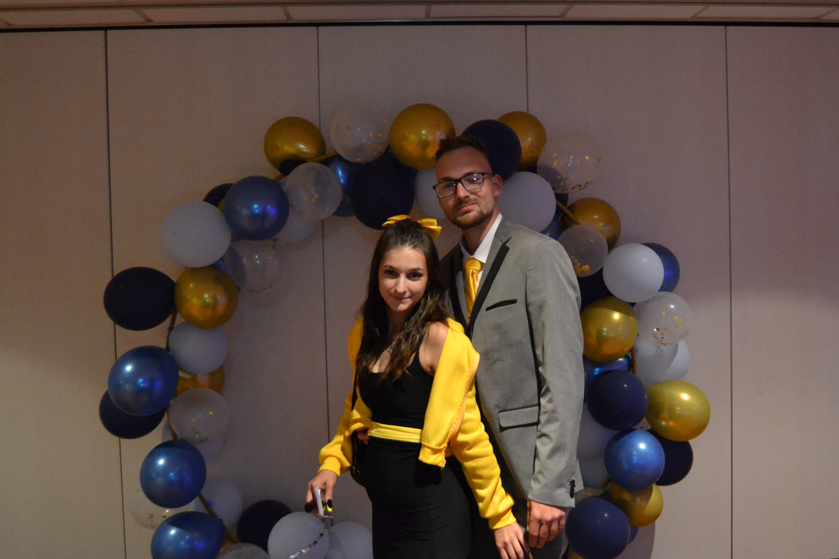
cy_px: 267
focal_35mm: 35
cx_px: 478
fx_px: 816
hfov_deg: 54.2
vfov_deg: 37.8
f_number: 3.5
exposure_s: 1/60
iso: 3200
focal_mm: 20
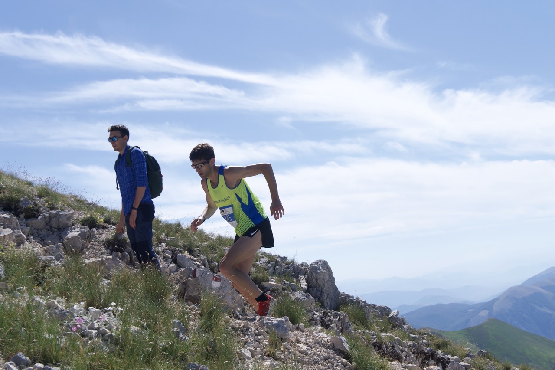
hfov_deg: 38.9
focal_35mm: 51
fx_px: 786
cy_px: 185
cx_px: 278
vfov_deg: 26.5
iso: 100
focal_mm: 34
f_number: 6.3
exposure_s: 1/640
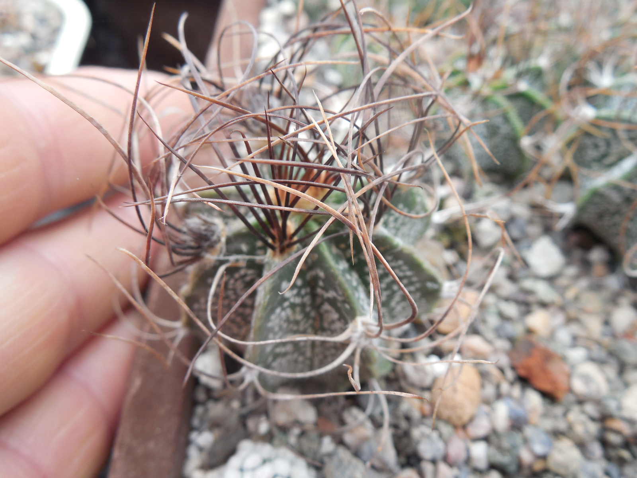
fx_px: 570
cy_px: 239
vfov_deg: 45.4
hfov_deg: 58.4
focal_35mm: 31
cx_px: 318
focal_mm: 5.6
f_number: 3.6
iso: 125
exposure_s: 1/80
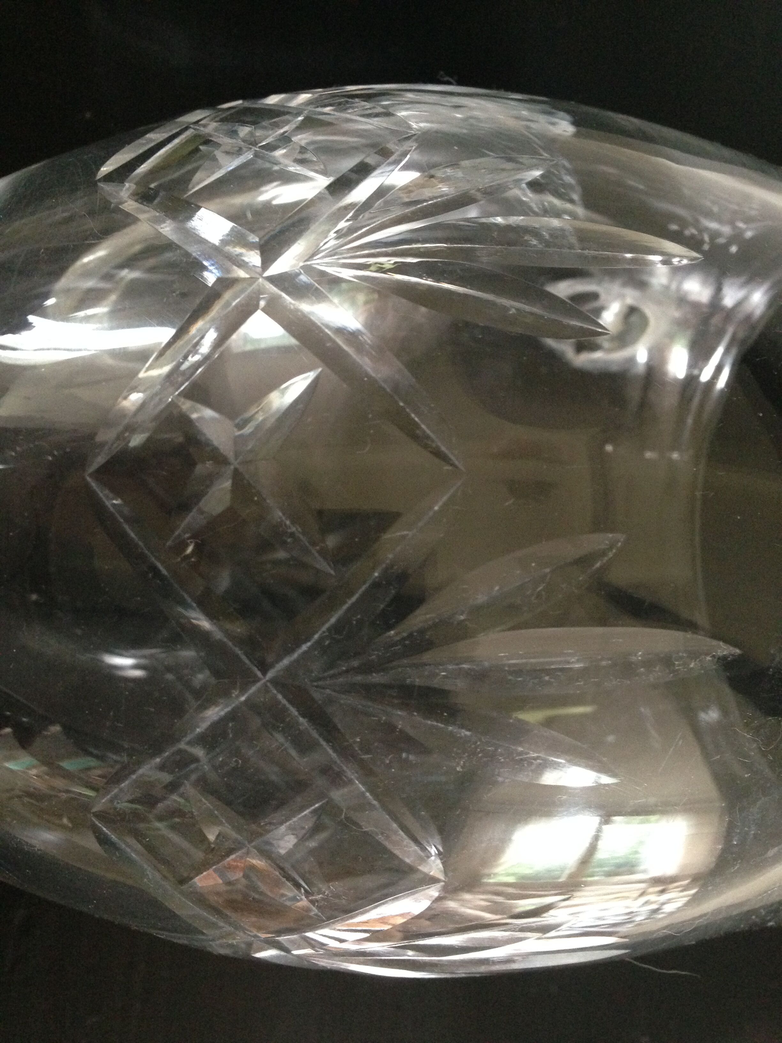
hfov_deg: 42.9
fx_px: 994
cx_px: 391
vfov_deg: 55.4
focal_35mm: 33
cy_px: 522
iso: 320
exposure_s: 1/20
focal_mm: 4.12
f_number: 2.4
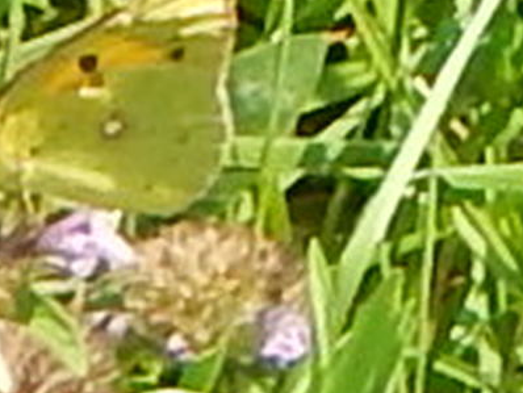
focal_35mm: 182
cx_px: 128
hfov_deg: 10.8
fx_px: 2751
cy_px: 101
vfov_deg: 8.2
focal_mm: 15.3
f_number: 4.3
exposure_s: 1/400
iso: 125
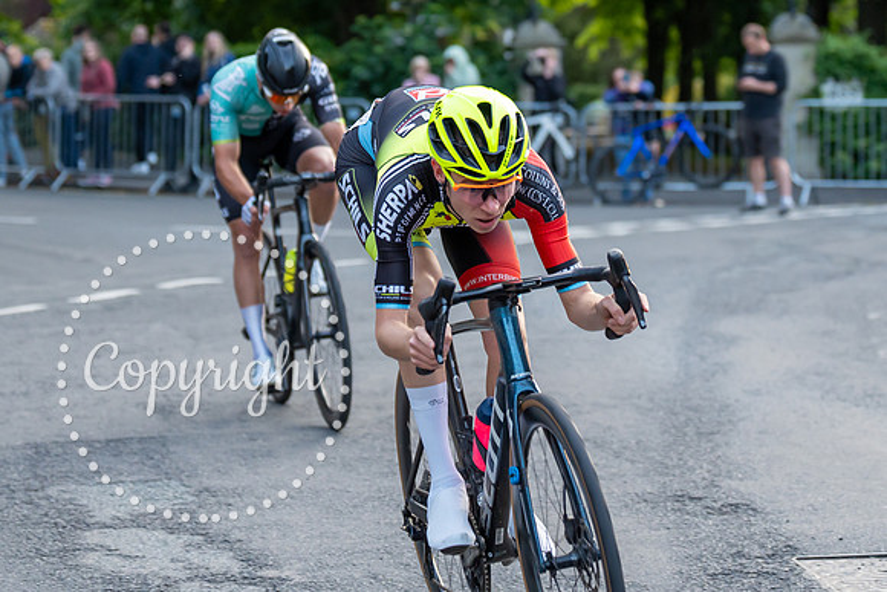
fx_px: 2945
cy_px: 87
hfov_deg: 17.1
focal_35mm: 119
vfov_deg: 11.4
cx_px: 499
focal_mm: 70
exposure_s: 1/800
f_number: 2.8
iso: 1000
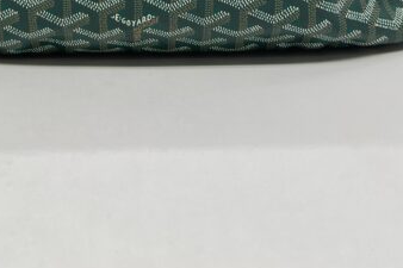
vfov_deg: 13.7
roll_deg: -1.0
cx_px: 118
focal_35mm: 82
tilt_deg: -7.8
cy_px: -295
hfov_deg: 24.6
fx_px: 917
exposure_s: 1/100
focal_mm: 5.7
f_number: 1.5
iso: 32
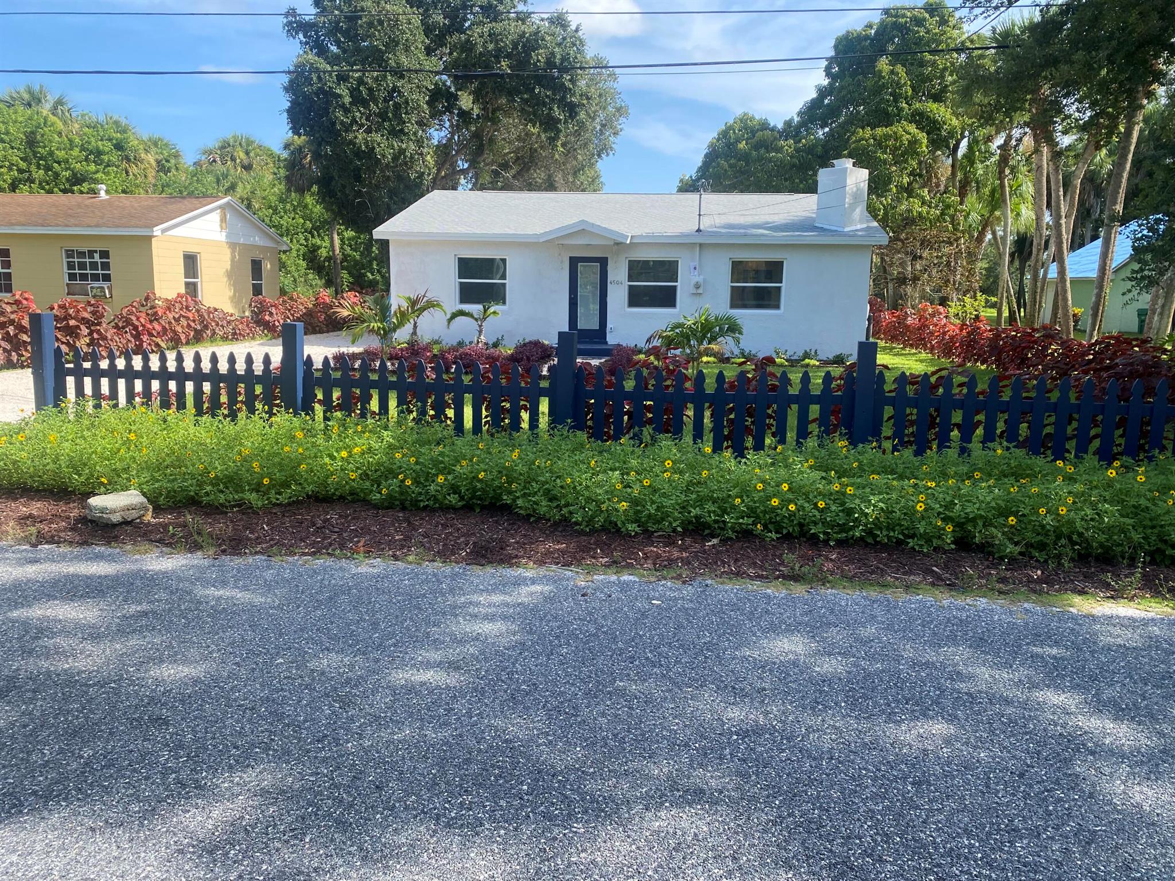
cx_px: 588
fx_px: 883
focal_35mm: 26
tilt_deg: -10.6
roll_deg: +0.5
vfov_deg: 53.1
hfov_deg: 67.3
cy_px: 440
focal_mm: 4.25
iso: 32
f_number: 1.8
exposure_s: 1/752
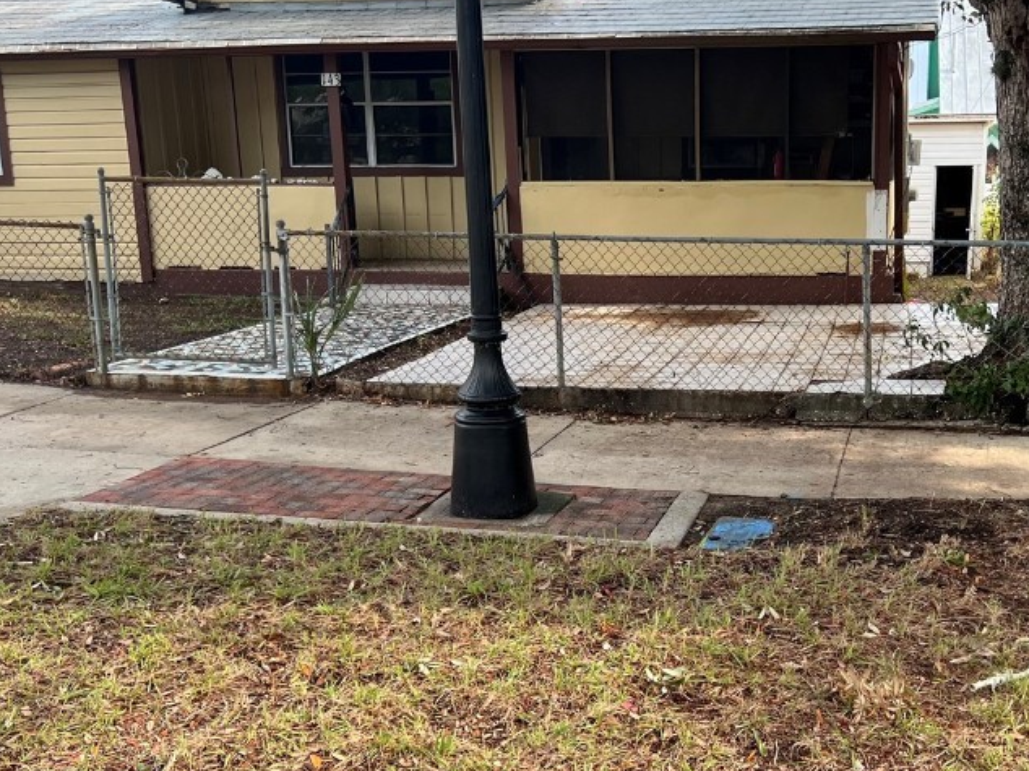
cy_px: 450
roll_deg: +0.2
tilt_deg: -13.1
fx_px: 1248
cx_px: 691
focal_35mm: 42
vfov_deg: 34.3
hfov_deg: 44.1
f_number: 1.5
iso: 50
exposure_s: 1/859
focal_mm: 5.7
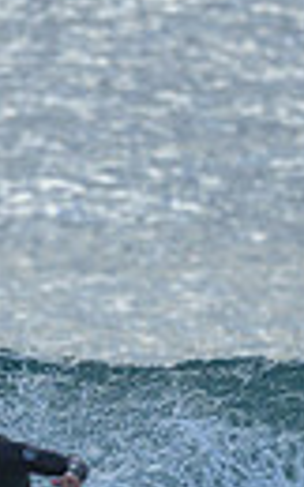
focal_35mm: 3648
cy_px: 605
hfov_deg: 0.4
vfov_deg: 0.6
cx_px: 64
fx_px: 48465
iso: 560
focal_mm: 800
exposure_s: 1/2500
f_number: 6.3
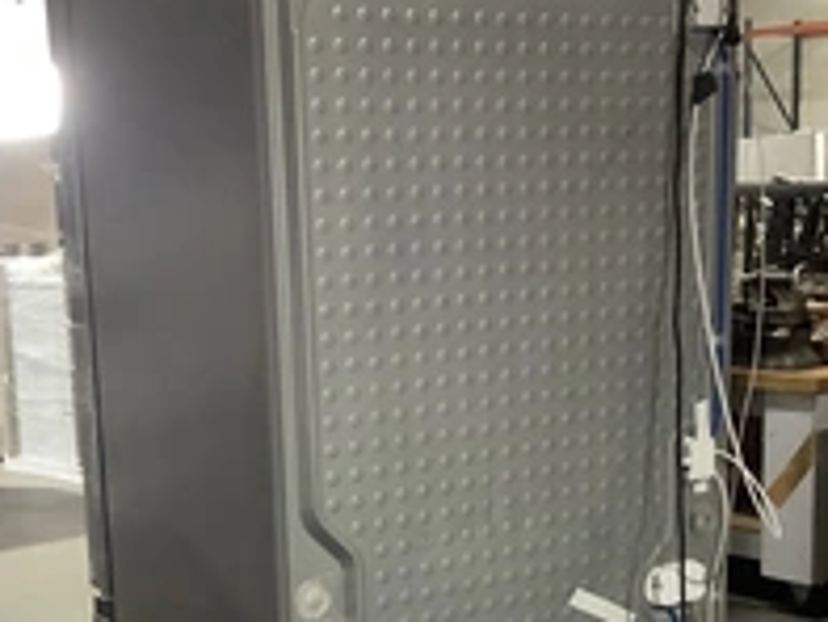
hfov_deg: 30.7
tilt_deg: -10.3
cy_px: 500
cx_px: 357
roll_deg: +2.1
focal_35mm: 63
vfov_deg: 23.0
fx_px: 1508
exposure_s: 1/40
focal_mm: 3.3
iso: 400
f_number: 2.4
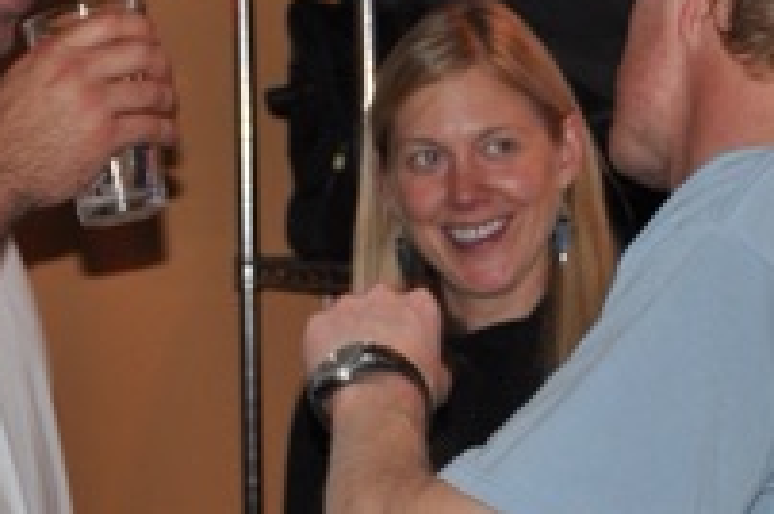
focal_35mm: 160
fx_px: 3439
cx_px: 314
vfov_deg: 8.5
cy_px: 125
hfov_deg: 12.8
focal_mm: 45
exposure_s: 1/60
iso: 800
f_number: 4.8
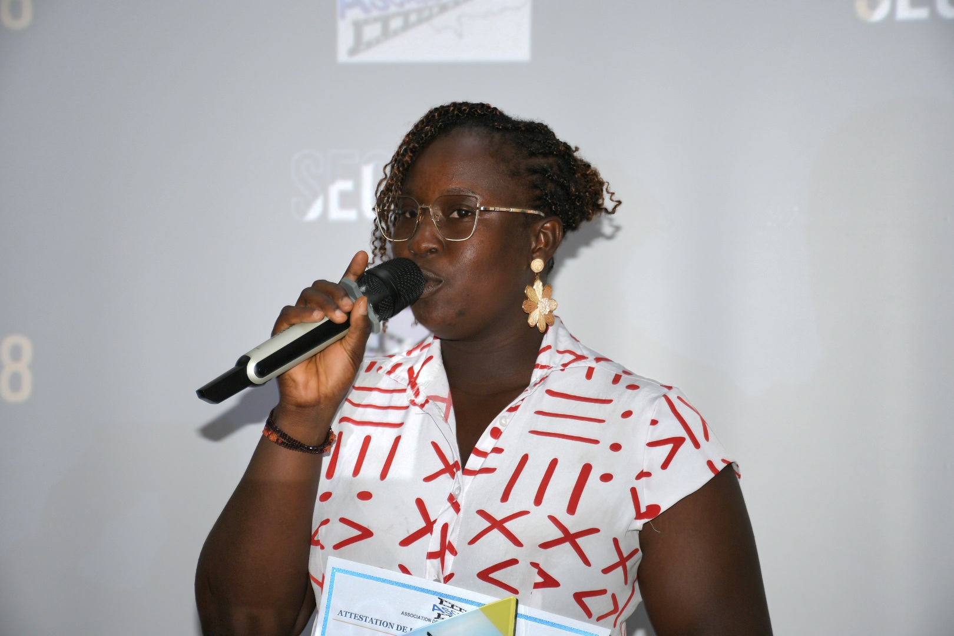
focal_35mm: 84
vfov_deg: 16.3
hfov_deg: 24.2
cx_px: 477
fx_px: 2226
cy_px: 318
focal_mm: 56
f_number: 4.8
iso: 200
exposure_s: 1/60.2
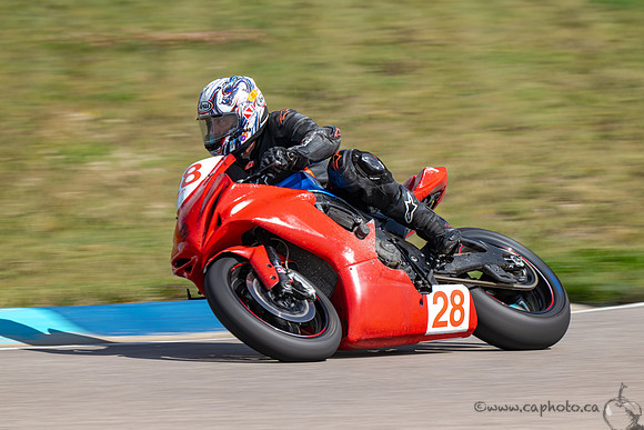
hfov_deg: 4.1
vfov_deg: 2.8
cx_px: 322
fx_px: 8946
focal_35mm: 500
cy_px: 215
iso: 160
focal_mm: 500
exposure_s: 1/160
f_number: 16
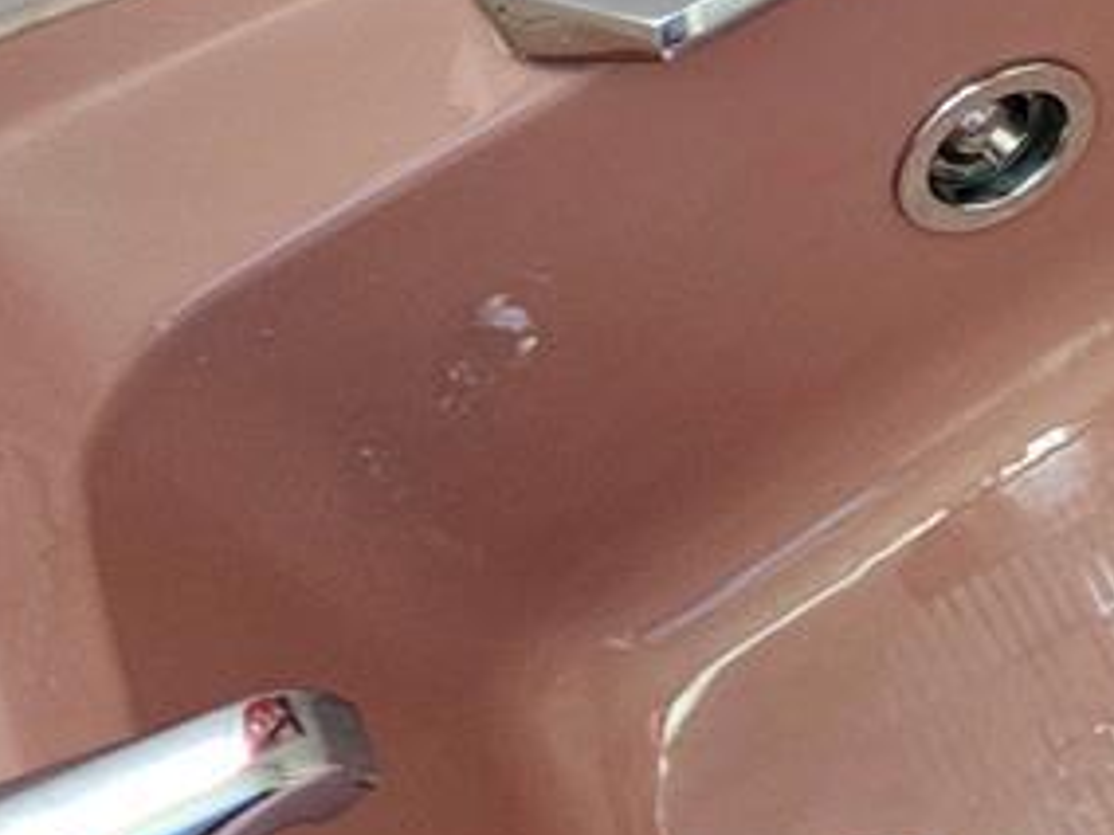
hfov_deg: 21.0
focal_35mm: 83
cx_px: 1530
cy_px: 12
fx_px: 2671
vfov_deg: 17.4
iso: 800
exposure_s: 1/60
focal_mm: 5.4
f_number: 1.8
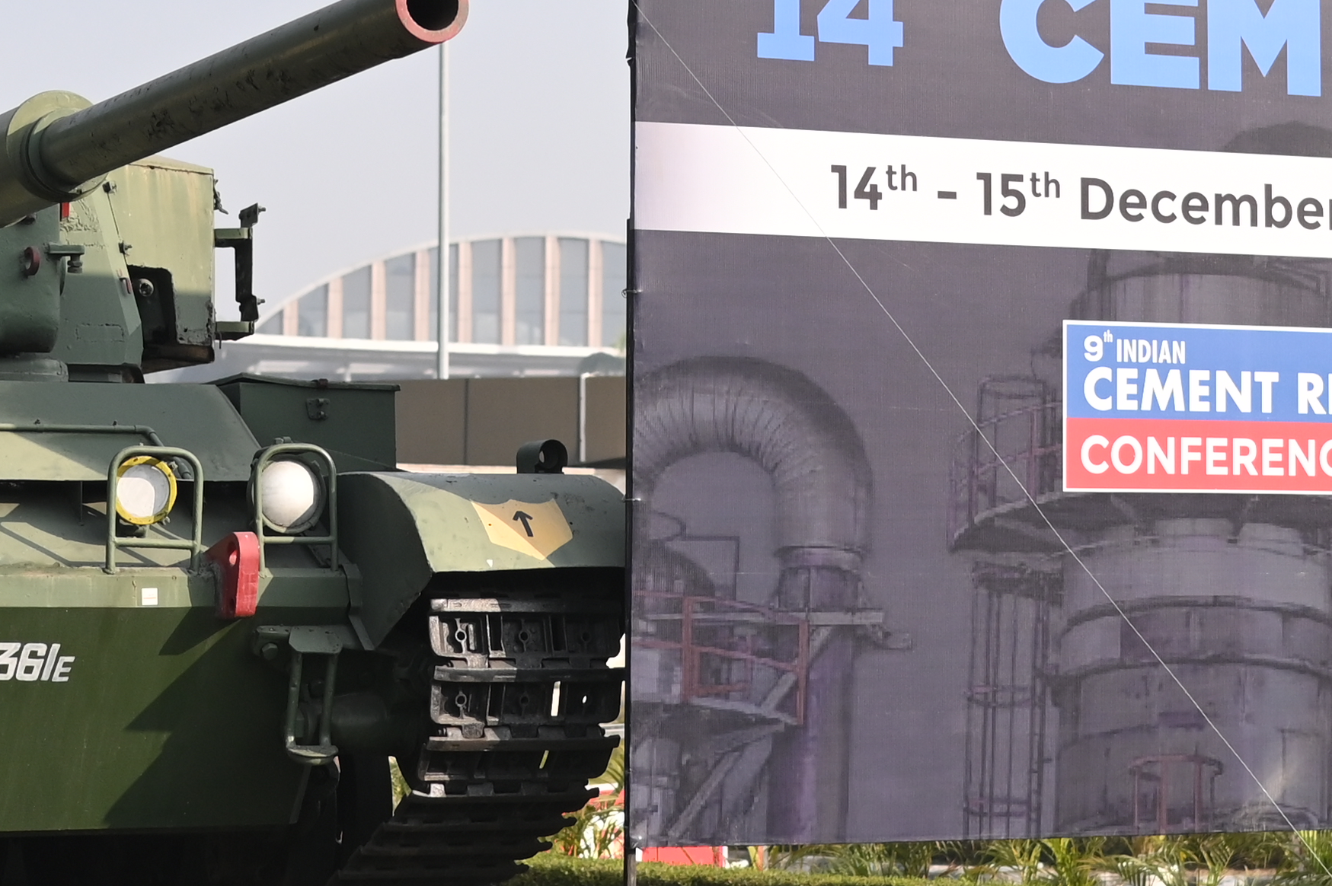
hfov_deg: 16.9
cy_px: 210
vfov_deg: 11.3
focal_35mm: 121
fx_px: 4474
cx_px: 746
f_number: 2.2
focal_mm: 35
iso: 400
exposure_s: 1/8000
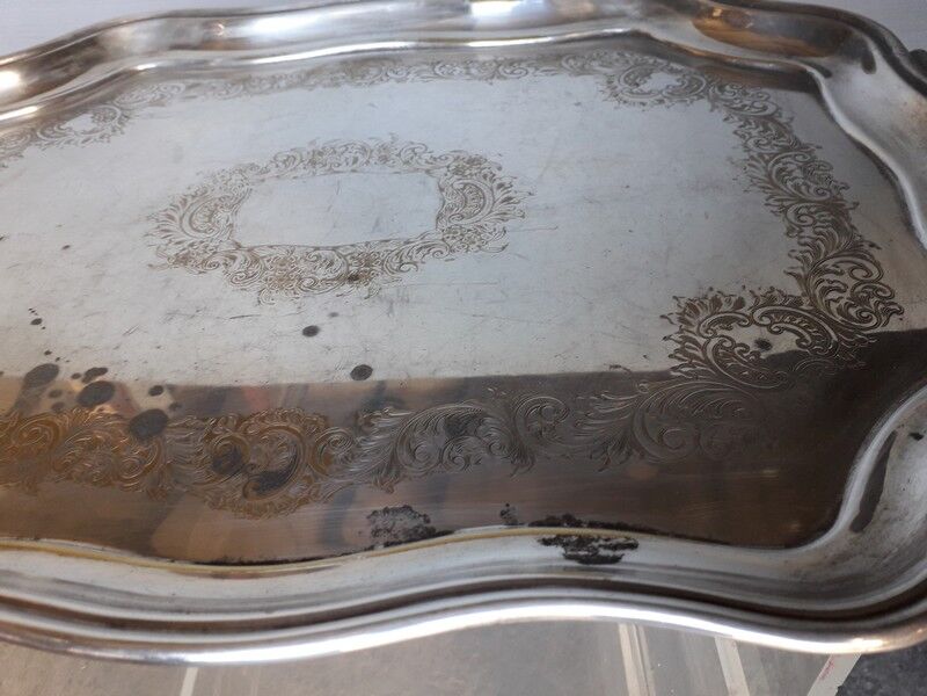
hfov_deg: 65.3
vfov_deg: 51.4
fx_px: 723
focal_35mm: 27
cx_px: 464
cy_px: 348
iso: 80
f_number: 1.9
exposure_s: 1/50
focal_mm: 3.6
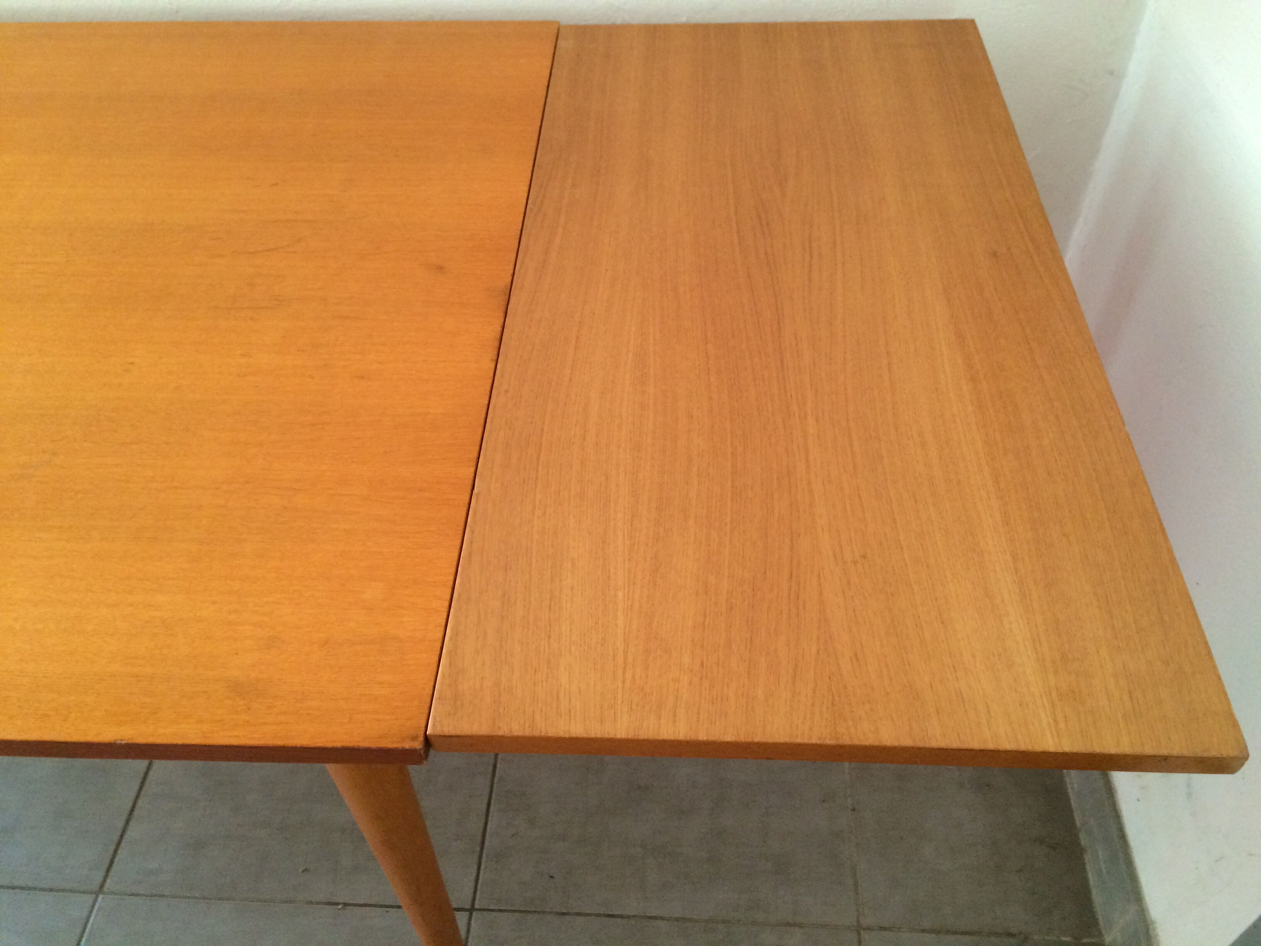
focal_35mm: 29
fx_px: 1056
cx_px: 630
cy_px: 473
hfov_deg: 61.7
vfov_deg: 48.2
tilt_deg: -44.9
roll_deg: +4.8
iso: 250
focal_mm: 4.15
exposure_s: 1/33
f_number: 2.2
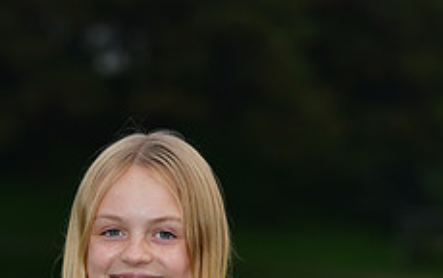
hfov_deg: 4.8
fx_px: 5242
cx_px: 152
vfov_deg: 3.0
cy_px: 481
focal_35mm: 434
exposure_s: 1/200
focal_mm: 169
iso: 200
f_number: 5.6
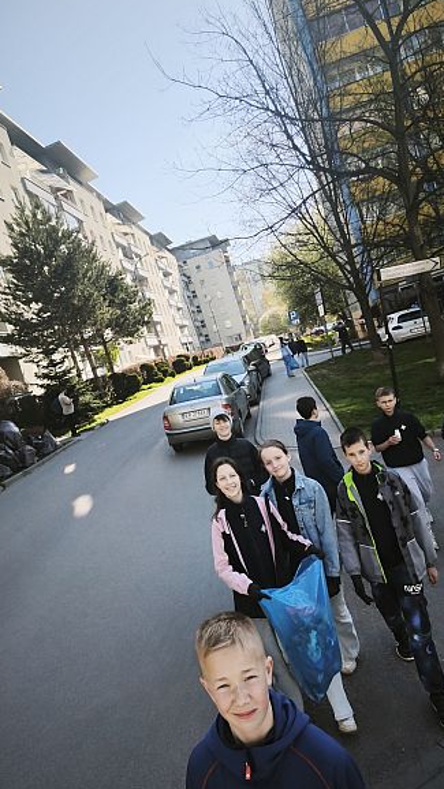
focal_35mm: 26
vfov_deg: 71.9
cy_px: 393
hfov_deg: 44.4
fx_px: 544
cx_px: 209
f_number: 1.7
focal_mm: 5.35
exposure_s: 1/6041
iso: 160
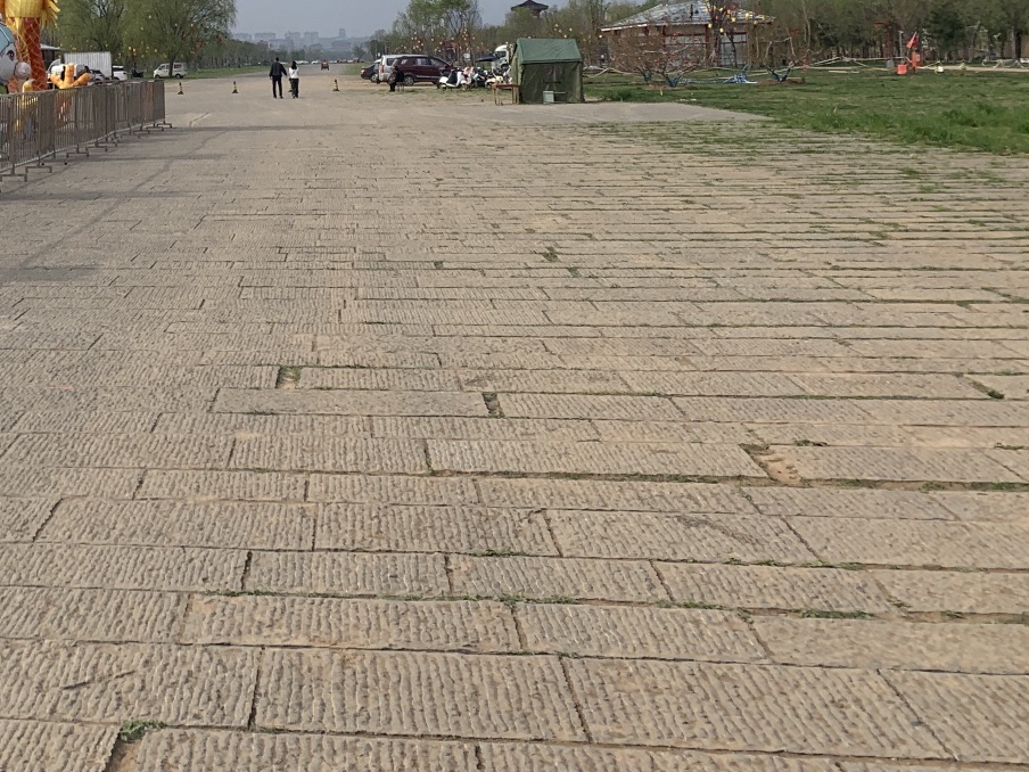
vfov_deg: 23.9
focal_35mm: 58
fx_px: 1724
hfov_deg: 31.2
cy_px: -40
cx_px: 46
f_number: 1.8
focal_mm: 4.25
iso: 25
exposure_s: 1/3086
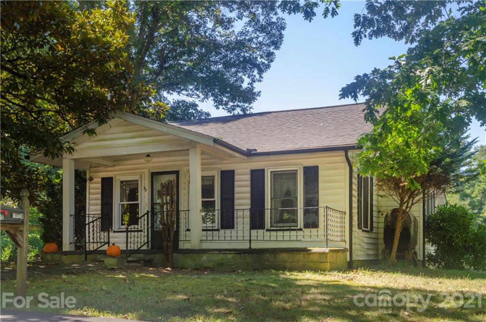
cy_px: 161
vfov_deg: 31.7
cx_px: 243
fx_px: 566
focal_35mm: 42
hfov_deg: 46.5
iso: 320
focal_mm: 28
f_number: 7.1
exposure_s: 1/160
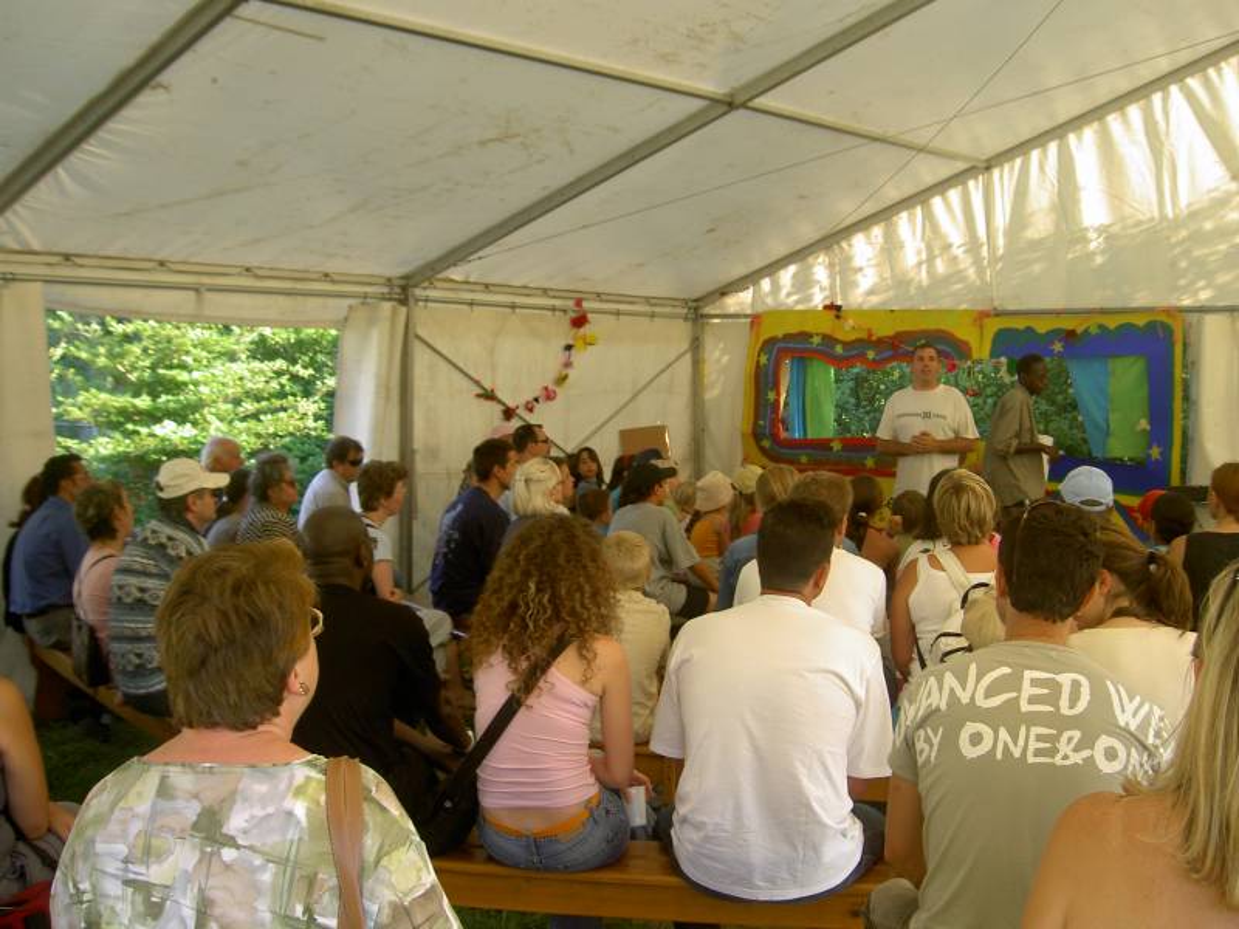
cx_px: 620
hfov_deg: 47.9
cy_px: 464
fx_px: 1396
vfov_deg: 36.8
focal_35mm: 39
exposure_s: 1/80
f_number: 2.8
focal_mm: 8
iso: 100
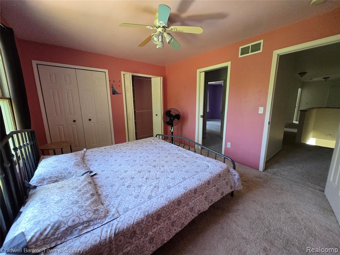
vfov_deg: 89.9
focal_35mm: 13
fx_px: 128
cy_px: 128
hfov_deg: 106.2
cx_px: 170
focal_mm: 1.7
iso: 250
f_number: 2.2
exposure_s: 1/60
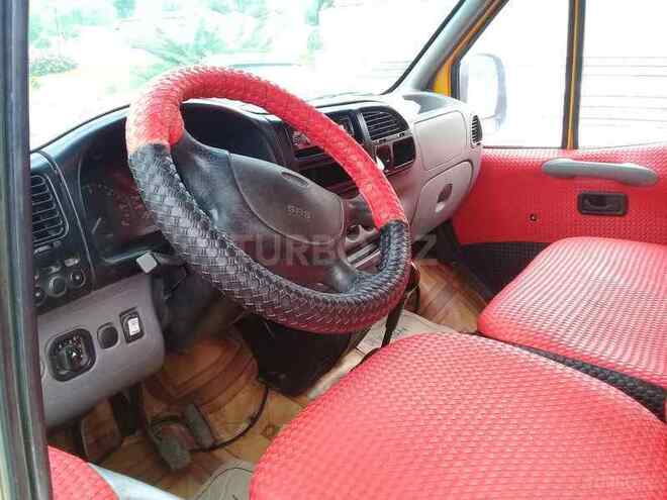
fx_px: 597
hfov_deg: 58.4
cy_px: 250
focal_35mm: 31
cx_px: 334
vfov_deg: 45.4
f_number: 2.2
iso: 64
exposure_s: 1/100
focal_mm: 3.3
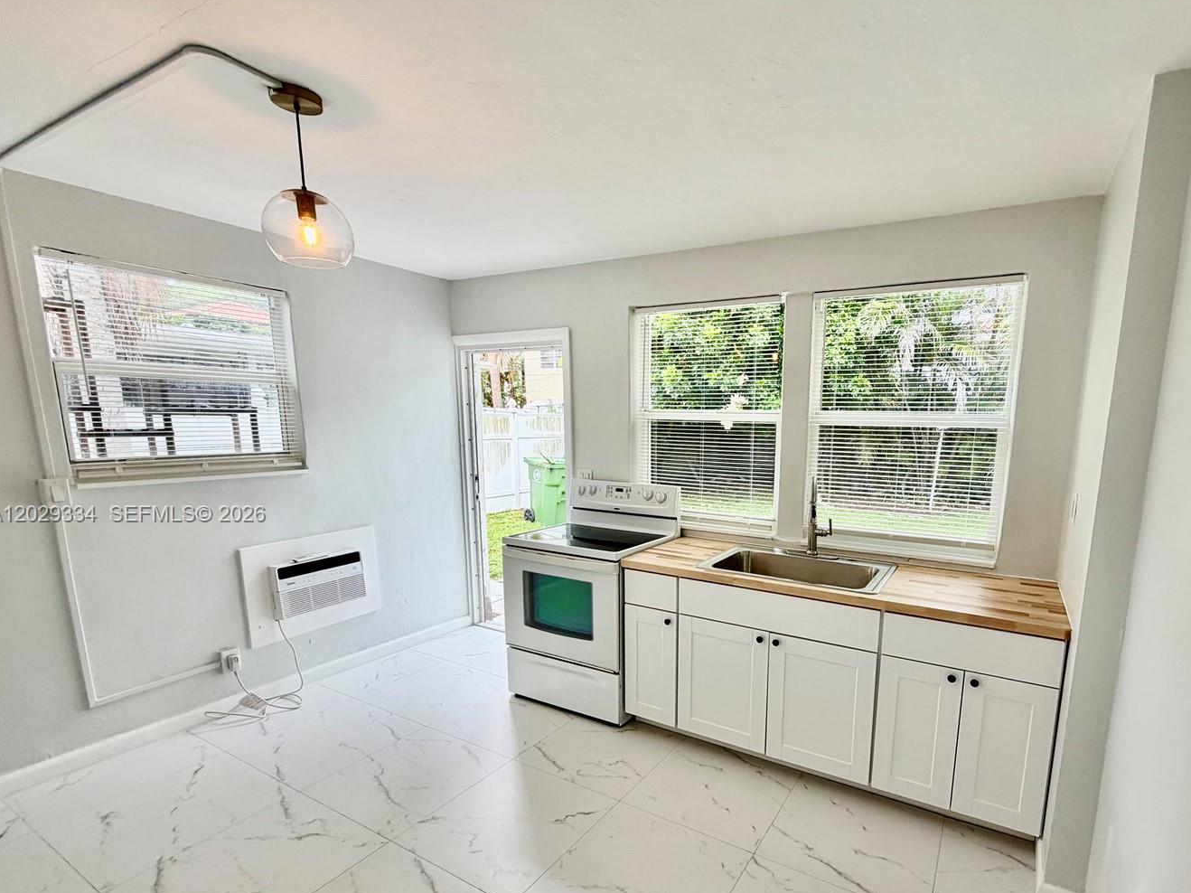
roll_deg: +0.1
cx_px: 707
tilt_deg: -9.3
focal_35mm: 17
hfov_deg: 90.0
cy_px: 515
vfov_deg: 74.2
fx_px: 585
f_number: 2.2
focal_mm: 2.22
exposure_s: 1/121
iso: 64
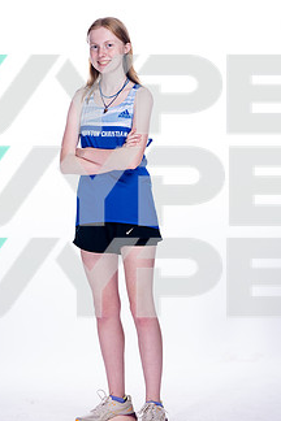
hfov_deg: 9.4
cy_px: 187
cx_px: 124
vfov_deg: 14.1
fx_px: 1709
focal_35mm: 146
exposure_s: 1/250
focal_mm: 105
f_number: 5.6
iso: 800
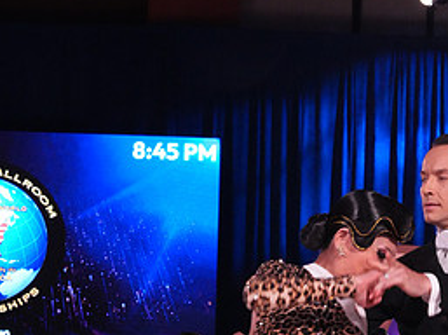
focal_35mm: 137
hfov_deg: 14.4
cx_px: 295
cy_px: 438
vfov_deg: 10.6
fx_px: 1771
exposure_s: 1/160
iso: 6400
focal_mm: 63
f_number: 11
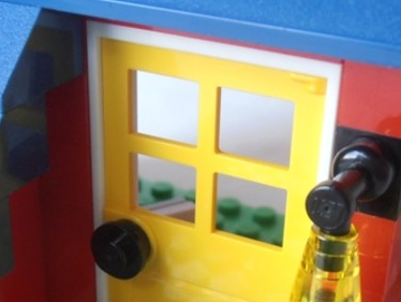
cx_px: 173
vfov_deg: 16.3
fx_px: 1032
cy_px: 305
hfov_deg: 22.0
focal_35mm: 89
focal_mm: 6.61
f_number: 3.9
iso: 125
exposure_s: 1/15
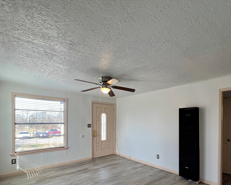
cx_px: 136
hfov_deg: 85.5
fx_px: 123
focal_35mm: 18
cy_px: 122
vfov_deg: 71.8
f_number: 1.8
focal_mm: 1.57
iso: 100
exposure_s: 1/120
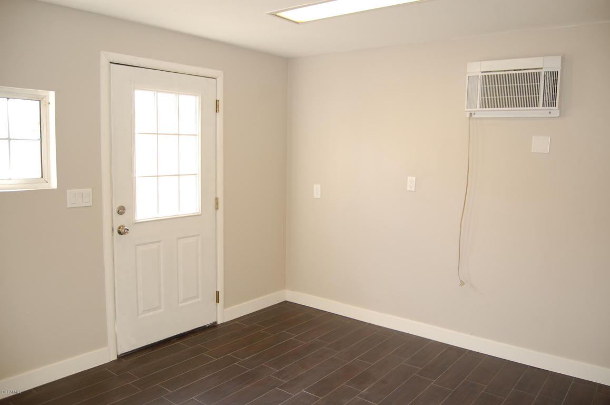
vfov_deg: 47.8
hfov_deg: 67.5
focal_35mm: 27
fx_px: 457
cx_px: 305
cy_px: 202
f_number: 3.5
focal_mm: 18
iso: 200
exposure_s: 1/40
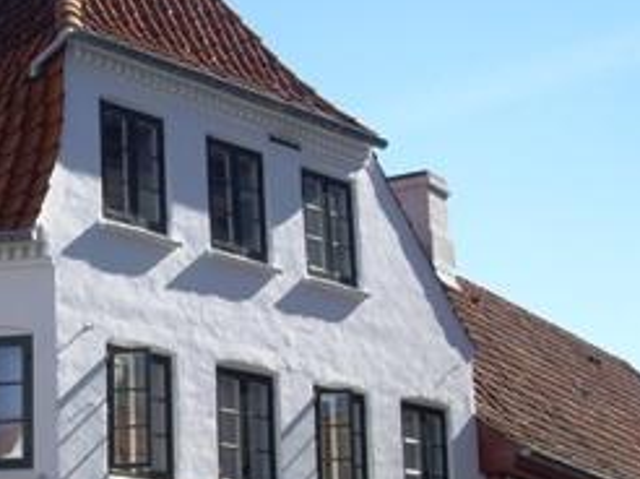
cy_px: 385
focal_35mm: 99
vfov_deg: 14.8
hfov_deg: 19.5
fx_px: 1829
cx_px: 73
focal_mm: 7.9
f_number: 2.8
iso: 64
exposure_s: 1/640
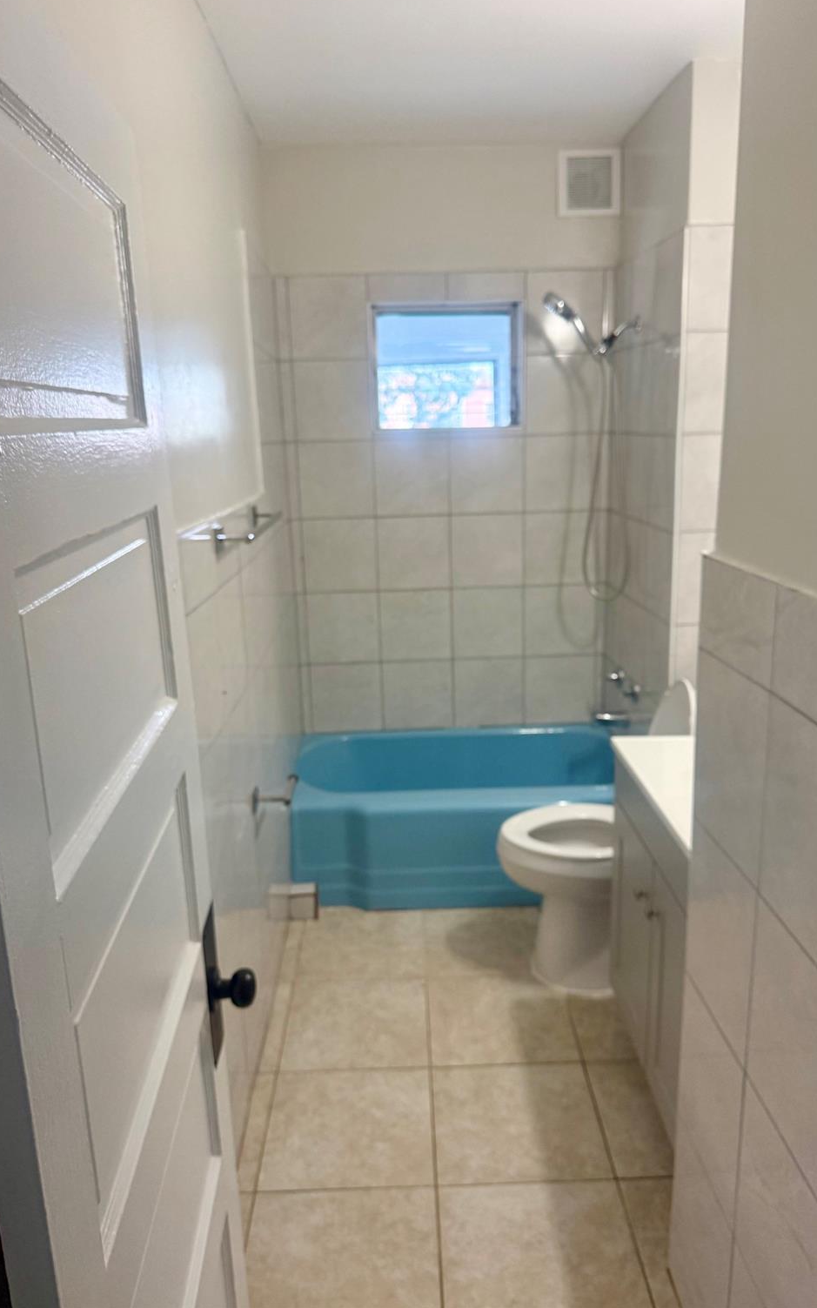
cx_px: 422
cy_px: 641
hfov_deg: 47.6
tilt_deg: -13.1
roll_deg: +1.3
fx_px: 927
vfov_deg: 70.4
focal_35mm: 26
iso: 160
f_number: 1.78
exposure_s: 1/121
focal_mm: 6.76
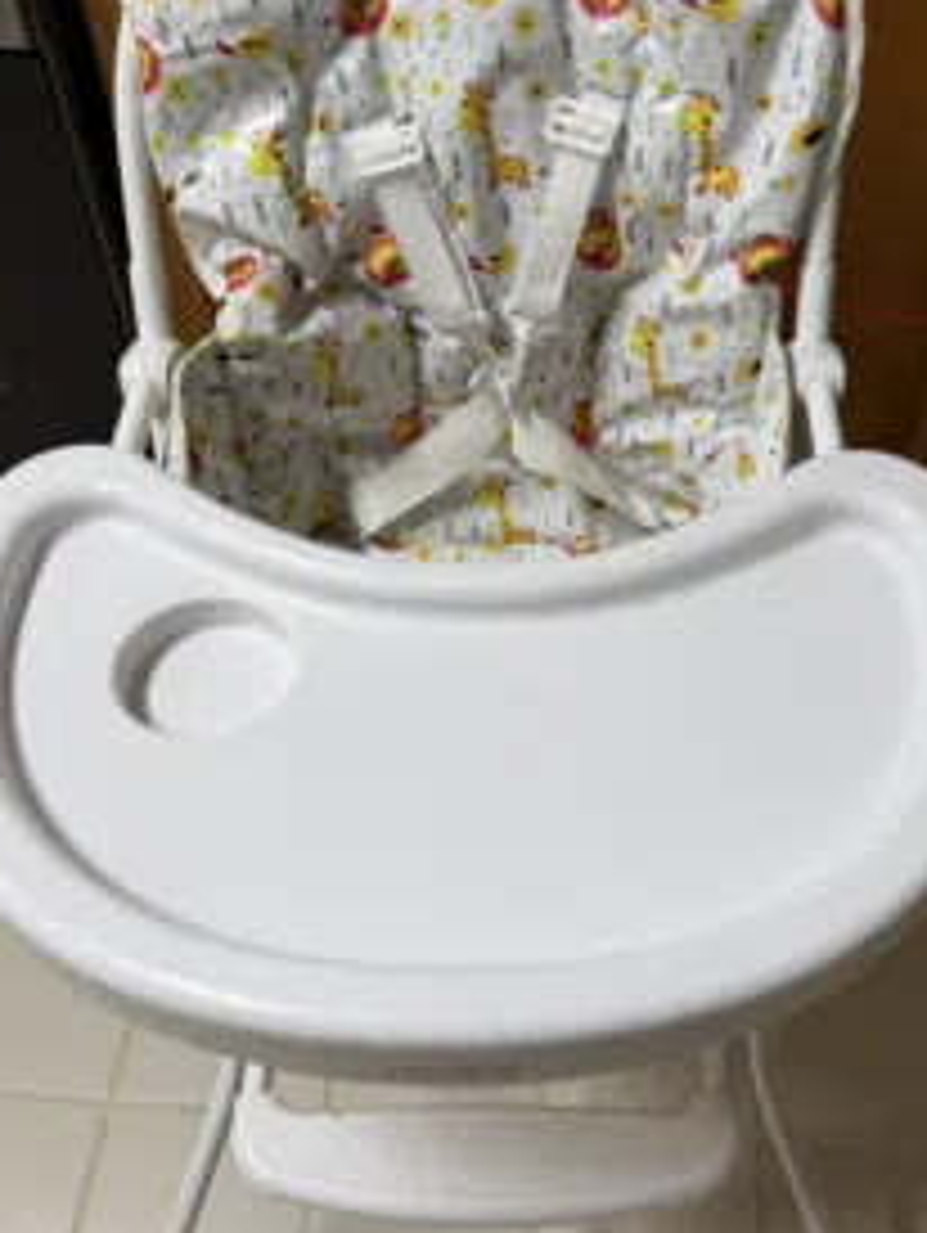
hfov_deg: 40.7
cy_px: 670
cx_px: 531
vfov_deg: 52.5
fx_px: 1248
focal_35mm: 35
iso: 100
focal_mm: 6.76
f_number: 1.78
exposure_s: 1/100
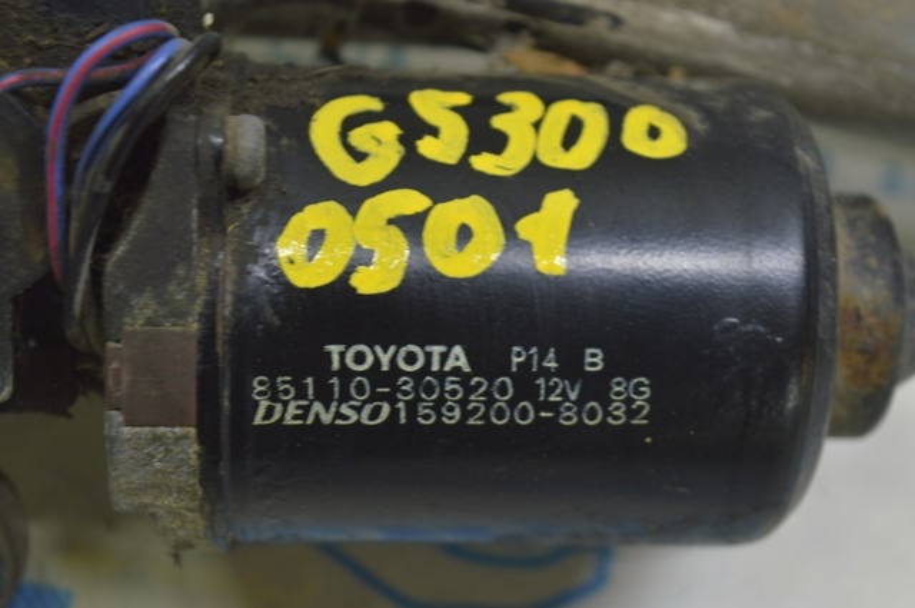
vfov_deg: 17.4
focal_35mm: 78
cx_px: 458
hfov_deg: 26.0
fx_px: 1980
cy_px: 304
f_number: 5.6
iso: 400
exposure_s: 1/20
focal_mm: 52
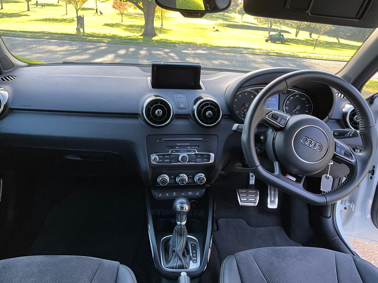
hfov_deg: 61.7
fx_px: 317
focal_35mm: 29
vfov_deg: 48.2
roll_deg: -6.8
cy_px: 142
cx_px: 189
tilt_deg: -23.0
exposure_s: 1/122
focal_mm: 3
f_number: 1.8
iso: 64
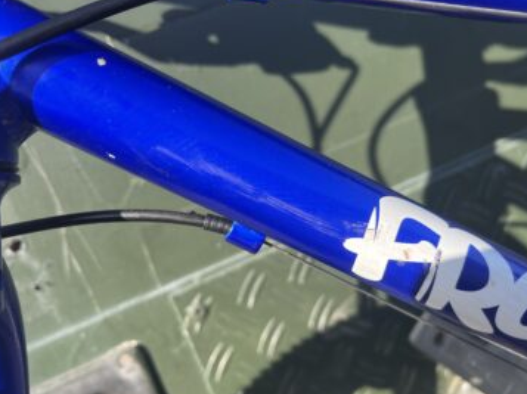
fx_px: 532
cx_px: 279
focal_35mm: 35
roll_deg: +22.9
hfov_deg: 52.6
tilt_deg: -12.1
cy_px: 202
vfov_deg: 40.6
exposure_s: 1/664
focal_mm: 5.1
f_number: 1.6
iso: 50
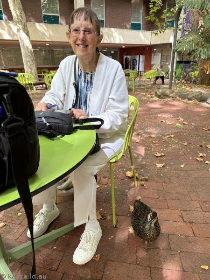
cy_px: 140
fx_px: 194
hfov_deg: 56.8
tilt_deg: -21.5
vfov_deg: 71.6
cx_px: 105
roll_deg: -0.4
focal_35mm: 24
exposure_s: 1/121
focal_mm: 6.86
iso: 80
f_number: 1.78
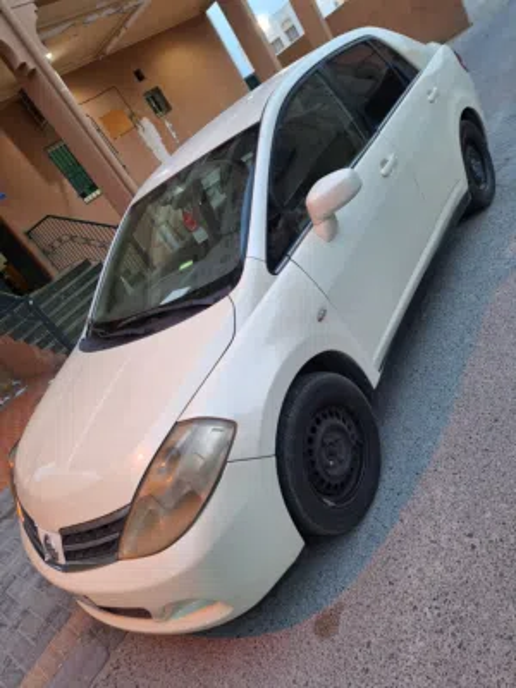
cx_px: 258
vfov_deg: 73.9
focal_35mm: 23
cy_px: 344
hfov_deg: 58.9
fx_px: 457
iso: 200
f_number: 1.8
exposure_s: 1/33
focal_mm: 5.54
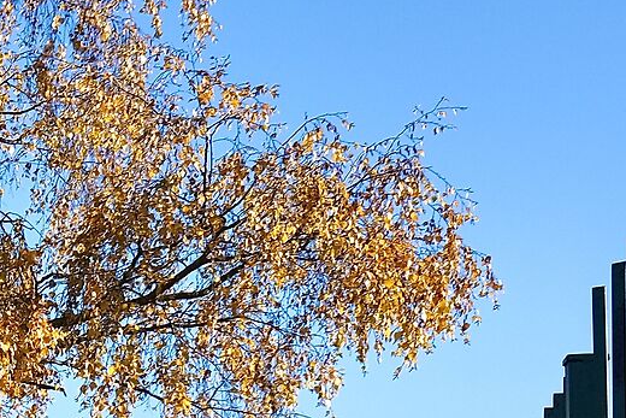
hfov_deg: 10.9
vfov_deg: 8.2
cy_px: 440
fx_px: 2887
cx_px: -770
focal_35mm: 166
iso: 160
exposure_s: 1/640
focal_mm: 24.3
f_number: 5.6
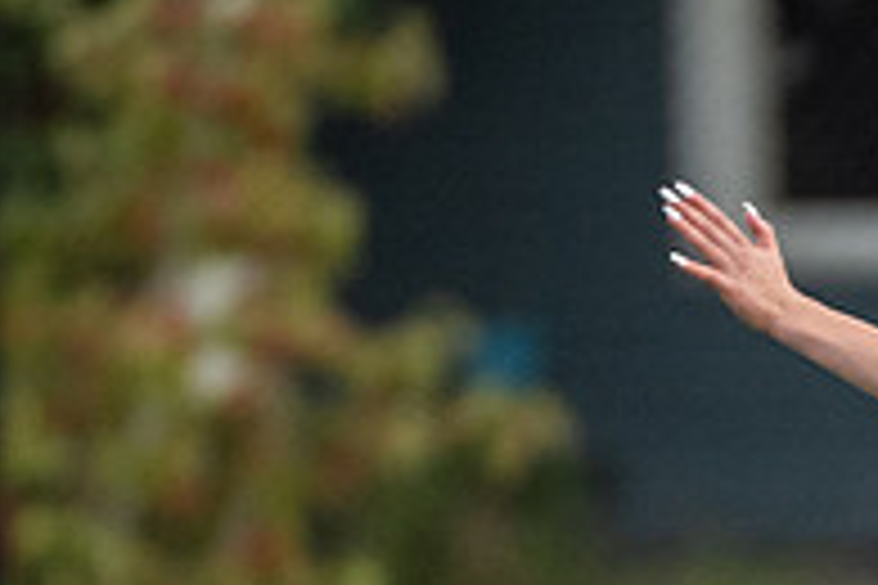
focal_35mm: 2095
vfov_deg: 0.7
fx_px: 51091
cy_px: 954
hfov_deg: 1.0
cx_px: 1382
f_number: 4
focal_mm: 400
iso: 1800
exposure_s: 1/1000
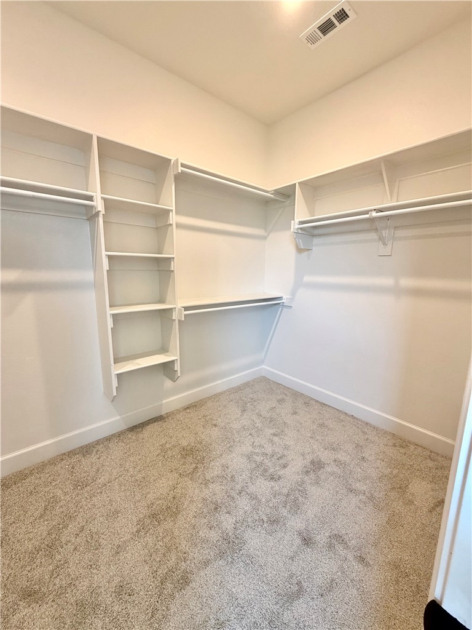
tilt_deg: -11.3
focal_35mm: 14
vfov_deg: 102.1
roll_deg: -1.6
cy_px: 315
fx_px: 255
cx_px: 236
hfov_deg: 85.7
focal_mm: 2.22
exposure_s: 1/121
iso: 250
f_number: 2.2
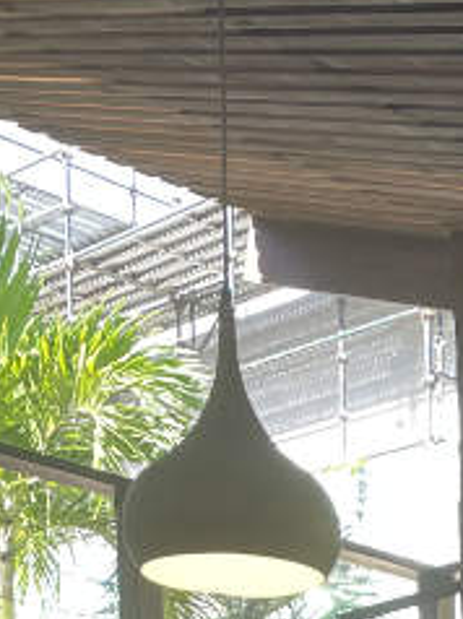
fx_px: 2001
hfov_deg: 12.6
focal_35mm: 112
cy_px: 1313
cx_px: 663
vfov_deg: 14.1
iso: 50
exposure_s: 1/121
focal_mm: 4.2
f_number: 1.6
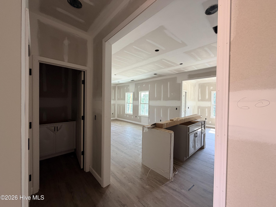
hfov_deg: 102.1
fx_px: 112
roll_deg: +0.1
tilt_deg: -2.0
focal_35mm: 14
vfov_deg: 85.7
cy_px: 104
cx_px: 138
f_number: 2.2
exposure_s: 1/121
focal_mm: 2.22
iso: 125
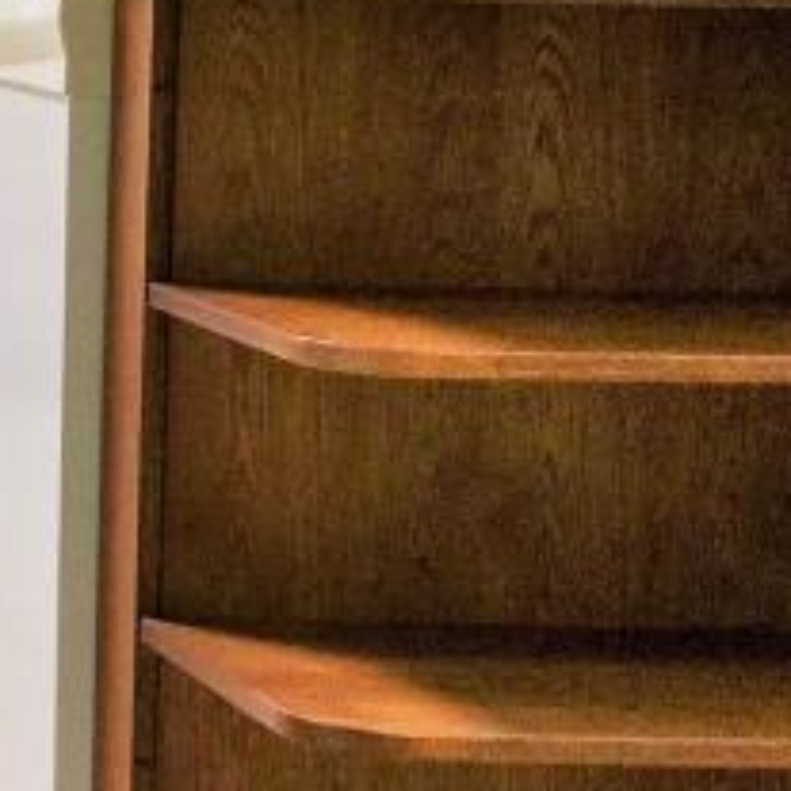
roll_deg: -1.7
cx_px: -1089
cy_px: -118
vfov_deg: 13.4
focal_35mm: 127
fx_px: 3283
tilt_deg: -2.9
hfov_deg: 11.4
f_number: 2.2
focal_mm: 4.15
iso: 64
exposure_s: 1/15
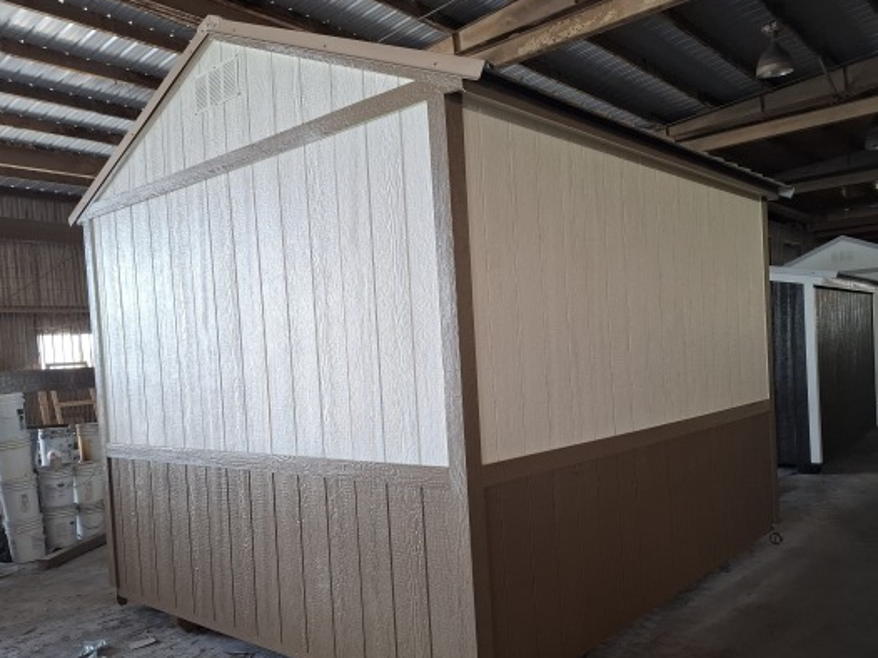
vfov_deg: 49.5
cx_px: 416
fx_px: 710
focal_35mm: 28
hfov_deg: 63.4
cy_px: 379
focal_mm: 5.54
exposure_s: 1/120
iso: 320
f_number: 1.8
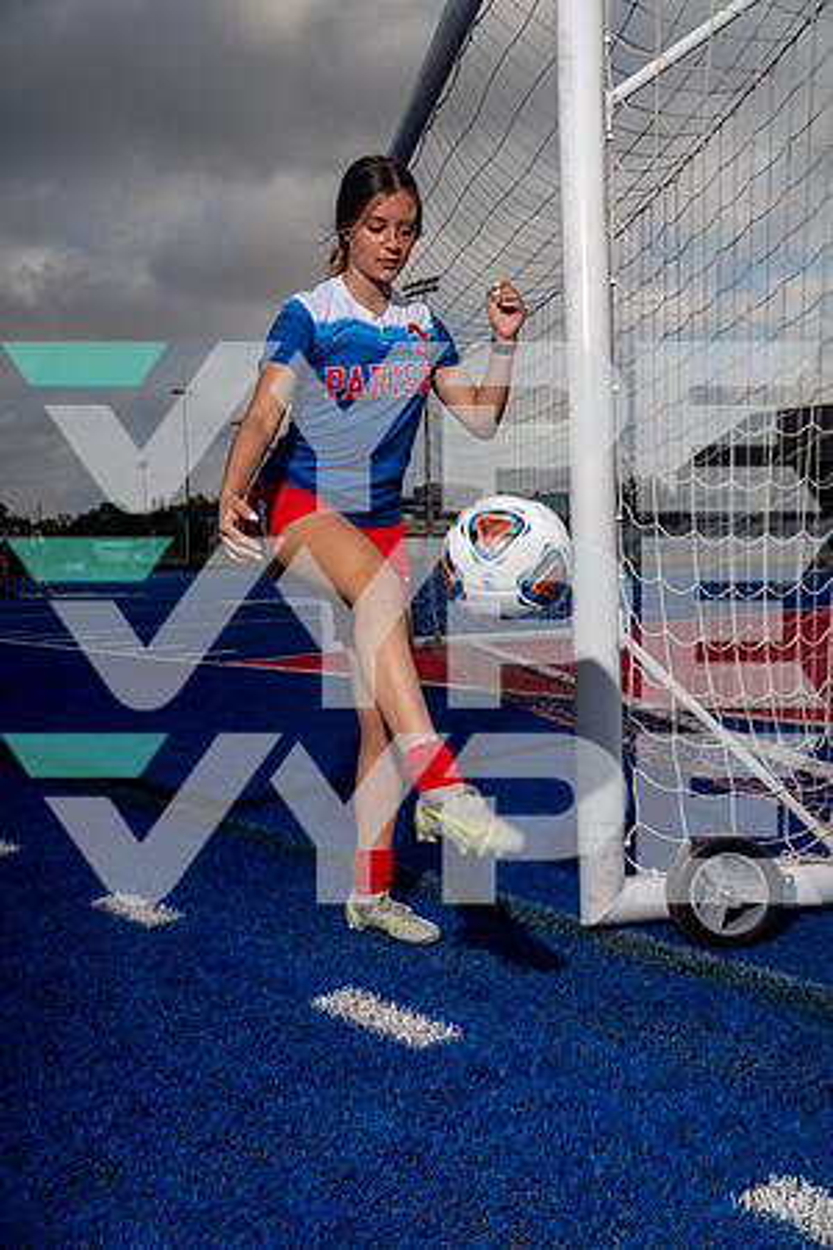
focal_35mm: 34
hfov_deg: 38.9
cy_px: 625
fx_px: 1180
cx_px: 416
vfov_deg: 55.8
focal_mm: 34
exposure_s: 1/250
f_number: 5.6
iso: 100
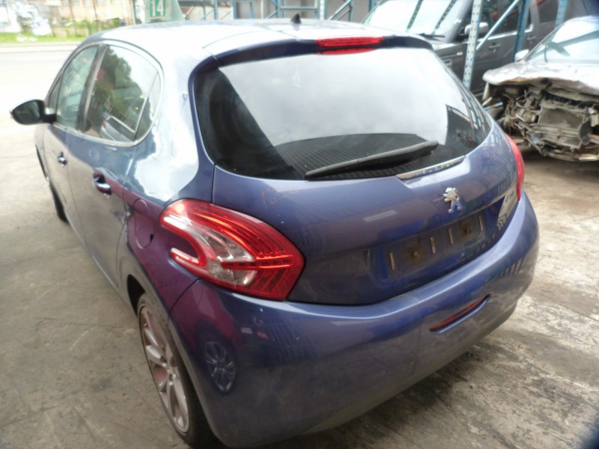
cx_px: 300
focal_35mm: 25
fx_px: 433
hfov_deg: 69.4
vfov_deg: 54.9
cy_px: 224
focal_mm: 4.5
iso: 160
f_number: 2.8
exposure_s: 1/60
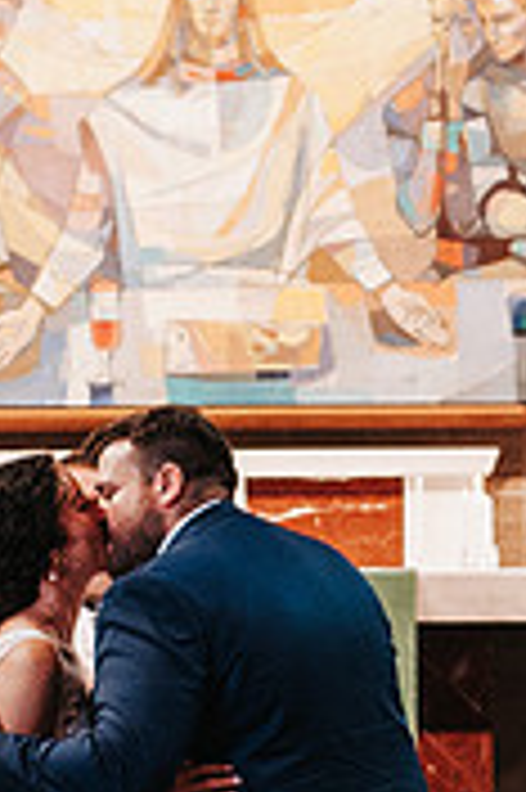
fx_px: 5709
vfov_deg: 7.9
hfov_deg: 5.3
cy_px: 769
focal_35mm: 260
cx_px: 387
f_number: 3.2
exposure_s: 1/125
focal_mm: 35
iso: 900
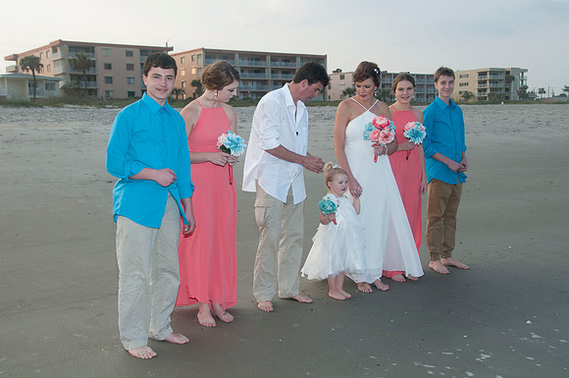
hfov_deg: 46.5
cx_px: 284
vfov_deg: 31.8
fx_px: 663
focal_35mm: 42
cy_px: 189
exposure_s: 1/250
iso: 100
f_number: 7.1
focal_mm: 28
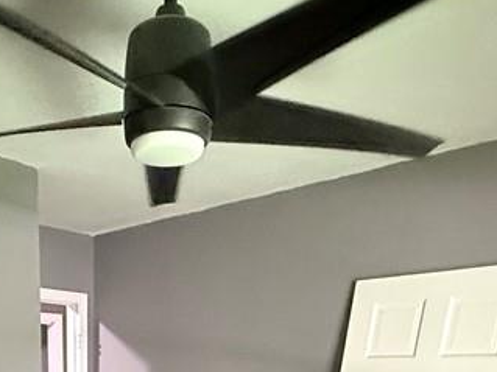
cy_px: 585
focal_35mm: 45
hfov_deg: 40.9
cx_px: 126
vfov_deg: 23.9
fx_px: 646
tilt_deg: -16.4
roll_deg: -0.5
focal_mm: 2.22
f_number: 2.2
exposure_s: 1/60
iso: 1000
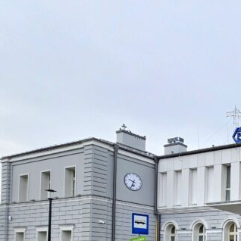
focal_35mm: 37
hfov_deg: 29.7
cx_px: 350
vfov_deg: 37.8
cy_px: 262
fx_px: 291
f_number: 2.2
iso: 50
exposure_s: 1/208
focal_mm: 2.2
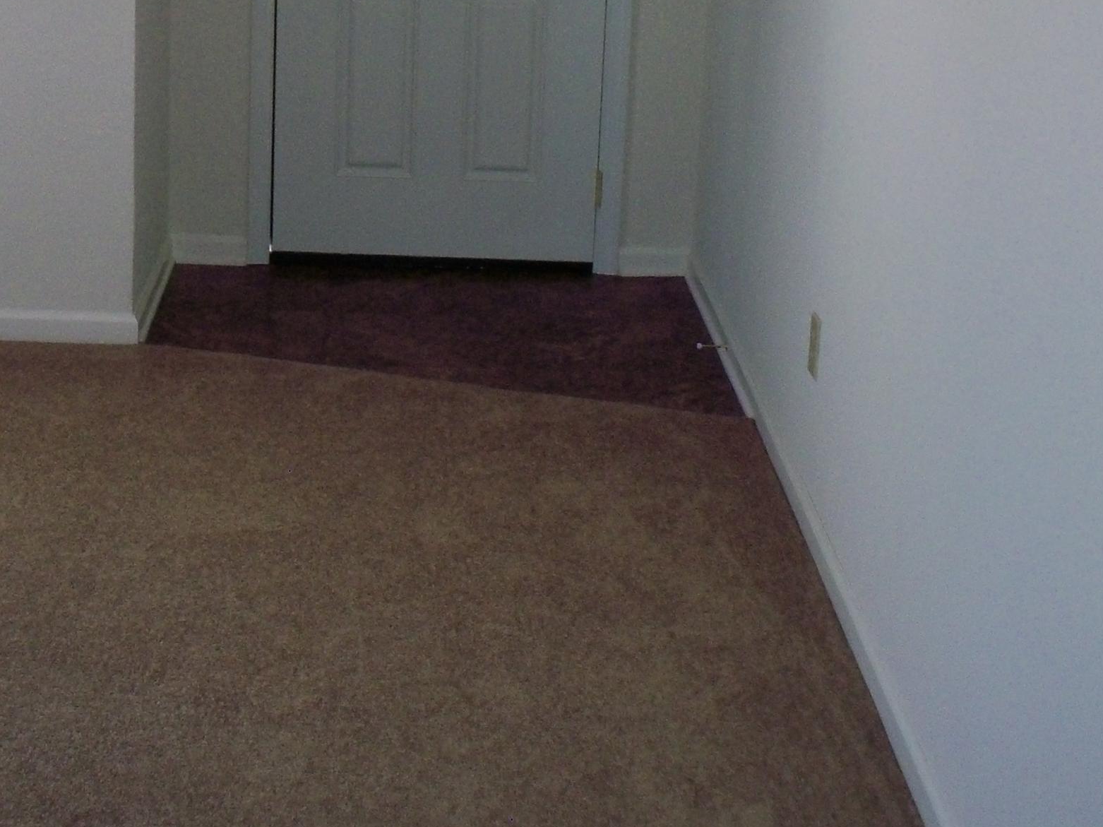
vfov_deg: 19.9
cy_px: 133
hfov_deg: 26.4
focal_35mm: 73
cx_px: 290
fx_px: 2326
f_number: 3.5
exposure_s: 1/60
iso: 250
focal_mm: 6.3
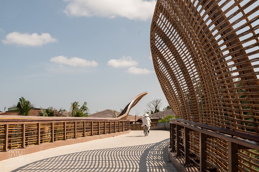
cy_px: 86
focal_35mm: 38
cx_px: 130
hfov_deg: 50.7
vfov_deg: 35.0
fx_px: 273
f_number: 6.3
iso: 320
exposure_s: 1/2500
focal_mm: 38
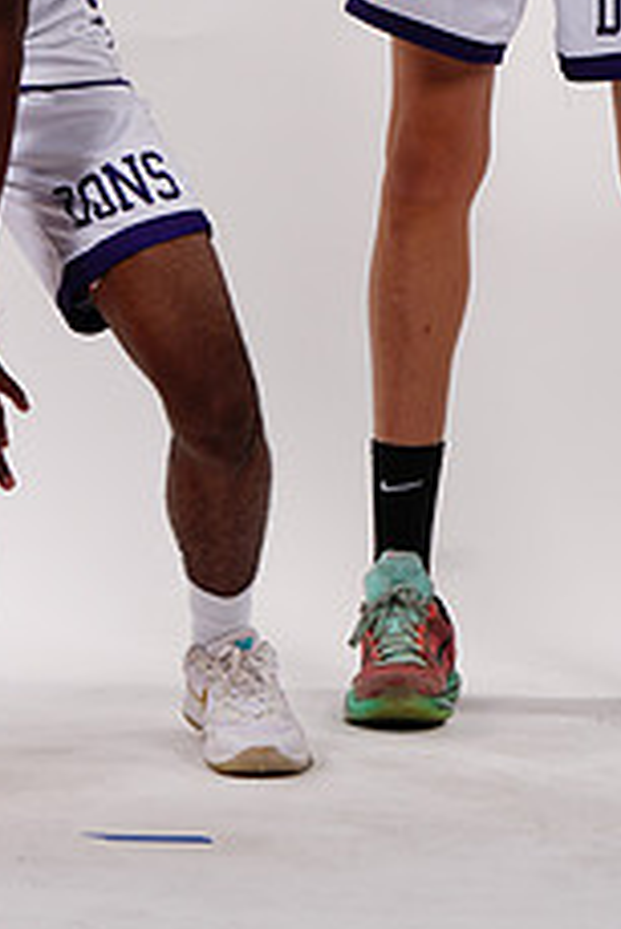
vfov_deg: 6.2
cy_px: -207
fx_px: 8577
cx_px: 209
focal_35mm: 332
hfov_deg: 4.1
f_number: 9
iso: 200
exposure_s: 1/500
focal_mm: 131
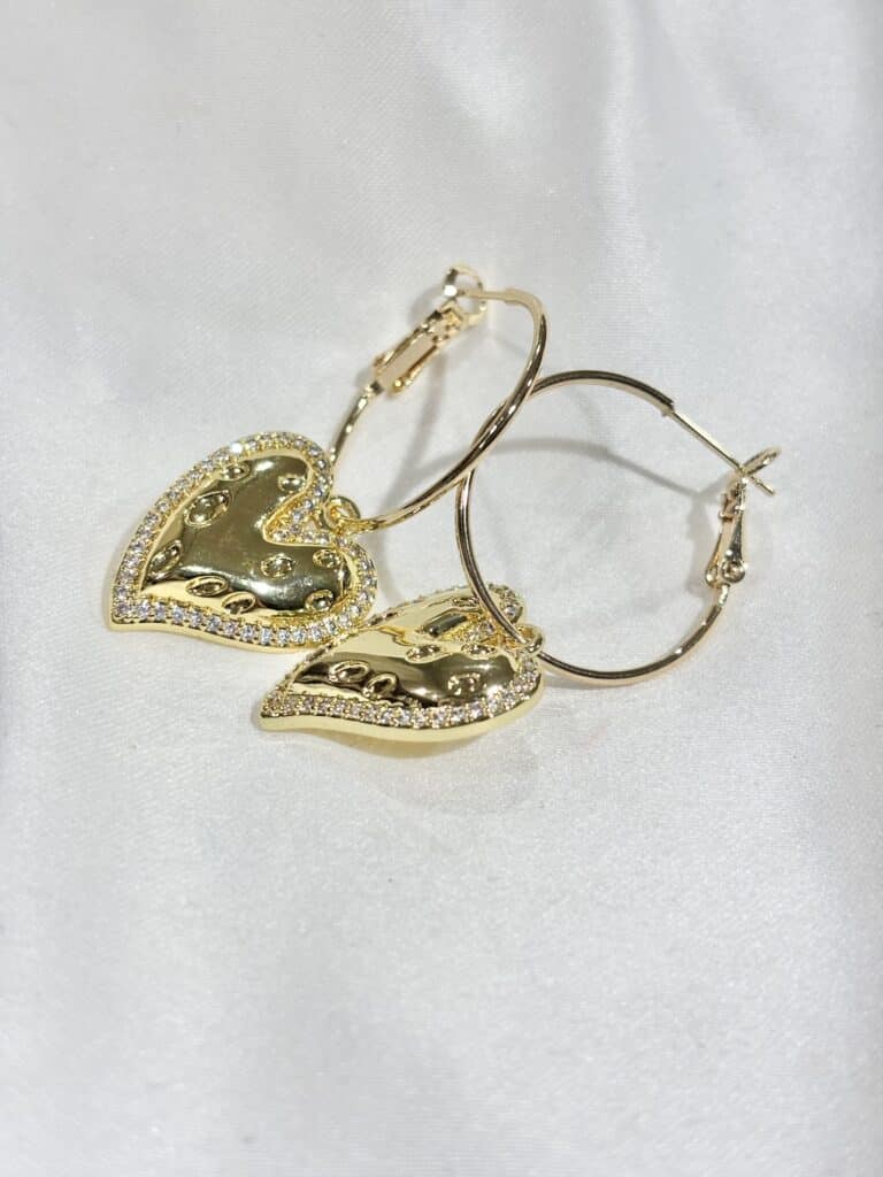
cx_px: 442
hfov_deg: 28.0
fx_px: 1769
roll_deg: +2.9
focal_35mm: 52
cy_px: 588
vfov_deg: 36.8
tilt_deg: -35.9
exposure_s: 1/276
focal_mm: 5.96
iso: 32
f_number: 1.6
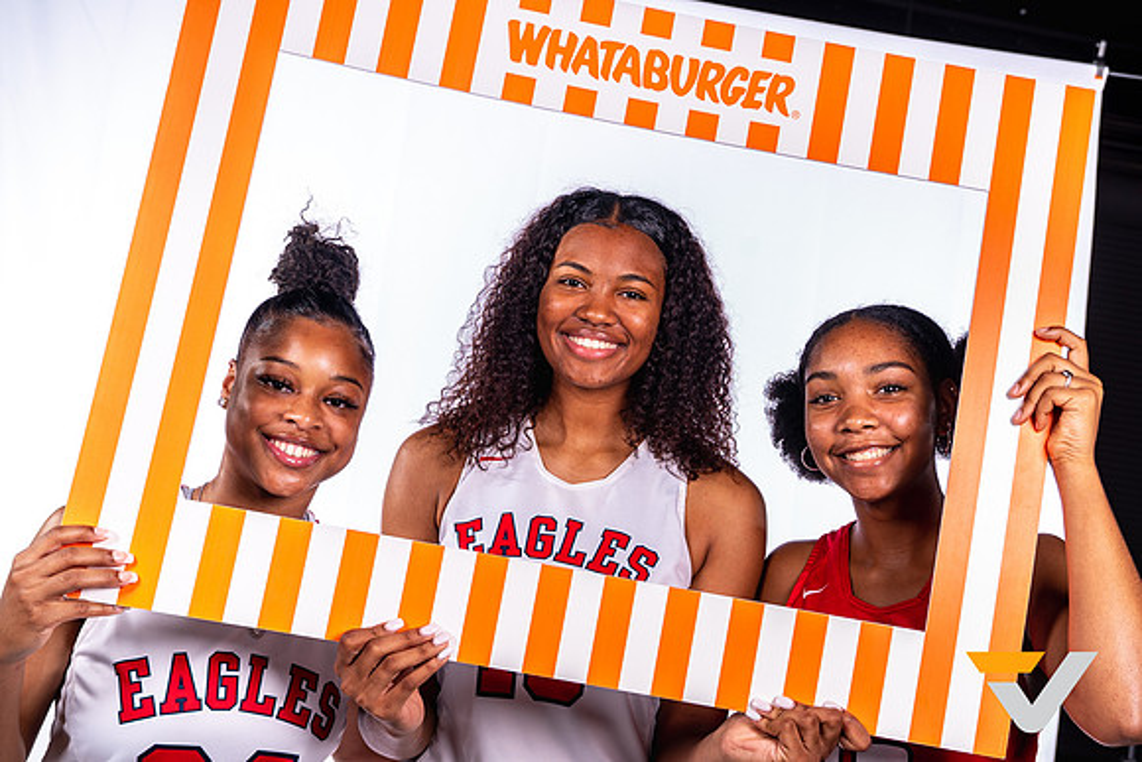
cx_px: 662
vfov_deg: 29.2
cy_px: 407
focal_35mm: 46
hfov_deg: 42.6
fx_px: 1461
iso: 100
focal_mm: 39
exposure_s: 1/125
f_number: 5.6
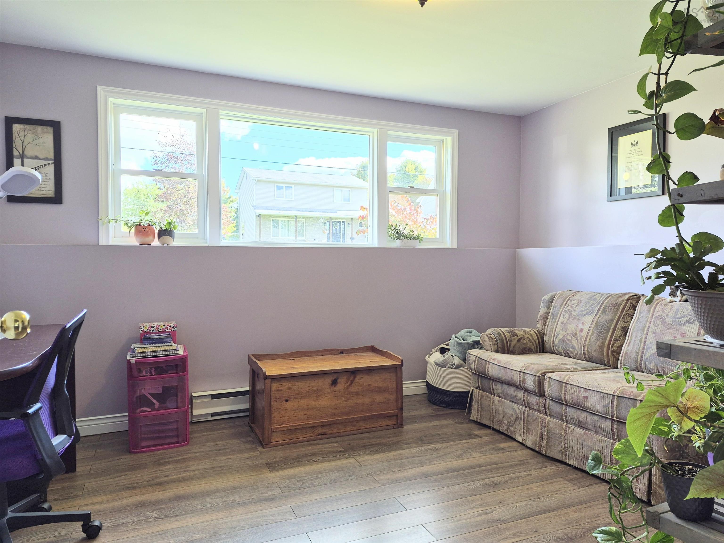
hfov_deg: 73.9
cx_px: 362
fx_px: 481
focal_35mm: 23
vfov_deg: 58.9
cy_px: 272
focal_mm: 5.4
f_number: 1.8
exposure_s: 1/120
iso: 40
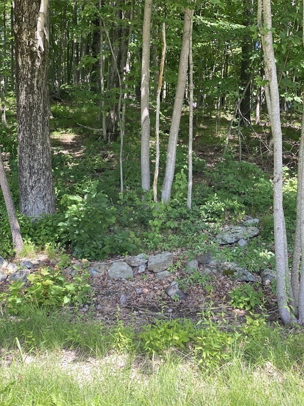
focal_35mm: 52
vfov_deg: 36.8
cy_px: 203
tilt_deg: -2.1
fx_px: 609
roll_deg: -0.8
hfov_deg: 28.0
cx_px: 152
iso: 25
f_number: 2
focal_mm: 6
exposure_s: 1/122
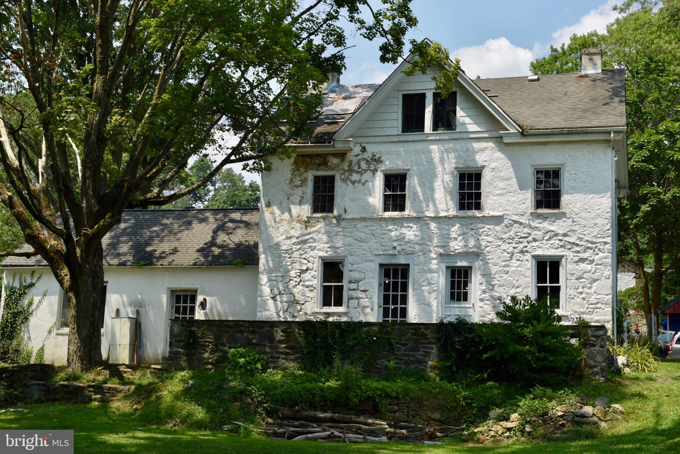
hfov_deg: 41.1
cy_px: 227
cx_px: 340
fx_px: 907
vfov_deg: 28.1
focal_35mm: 48
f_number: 9
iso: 100
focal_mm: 32
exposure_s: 1/200
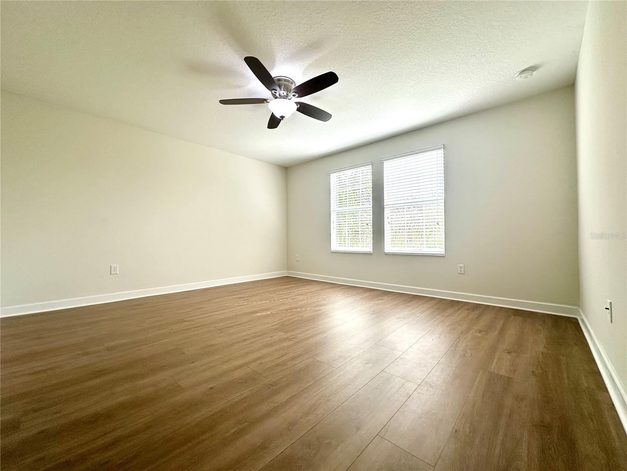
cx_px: 314
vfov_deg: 85.7
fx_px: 254
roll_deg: +0.3
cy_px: 236
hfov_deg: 102.1
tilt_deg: +0.6
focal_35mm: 14
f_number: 2.2
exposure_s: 1/415
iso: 40
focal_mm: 2.22
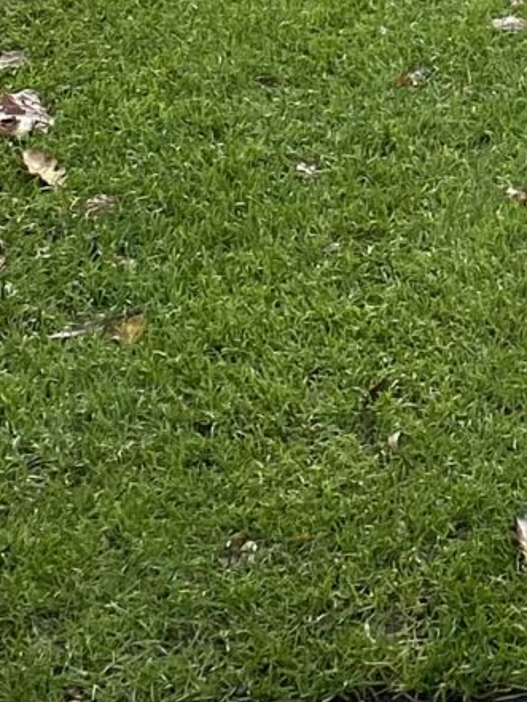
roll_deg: +0.7
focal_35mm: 151
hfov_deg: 9.3
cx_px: 1033
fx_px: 3064
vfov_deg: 12.0
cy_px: -568
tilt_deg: -12.2
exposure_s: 1/1025
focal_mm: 4.25
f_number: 1.8
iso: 32
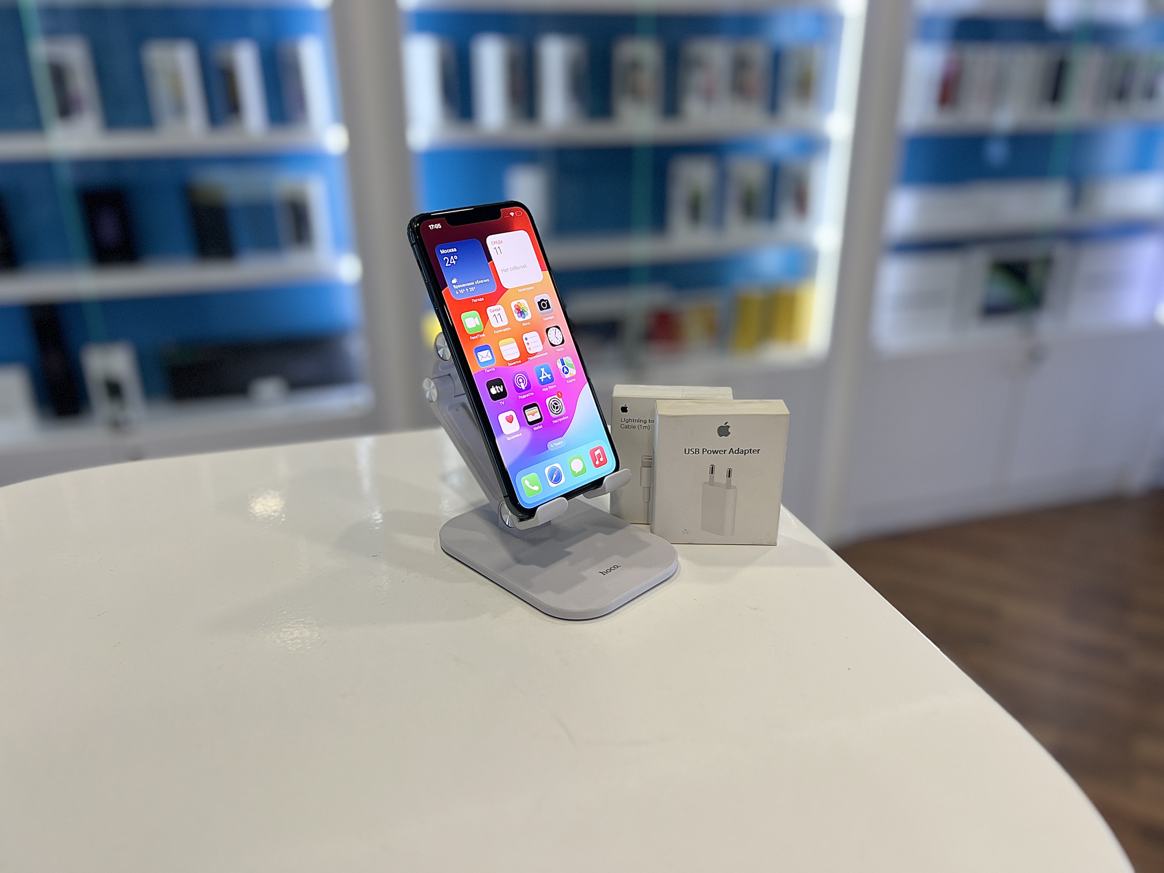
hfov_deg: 67.3
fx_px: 874
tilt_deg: -23.8
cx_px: 582
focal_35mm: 26
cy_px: 436
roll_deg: +0.5
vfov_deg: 53.1
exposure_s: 1/100
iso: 80
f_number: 1.5
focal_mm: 5.7
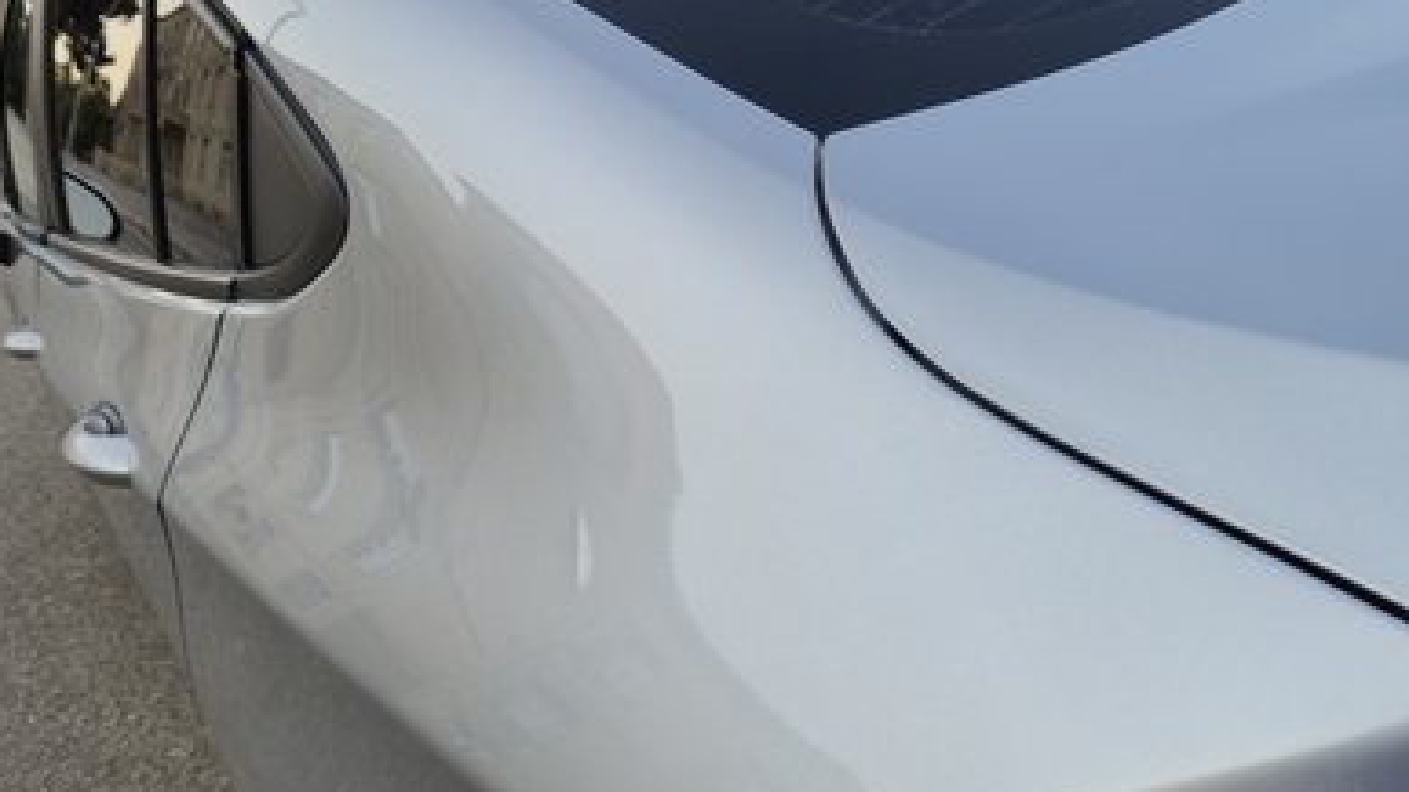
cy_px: 336
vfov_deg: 44.2
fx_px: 971
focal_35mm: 26
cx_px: 712
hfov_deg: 71.9
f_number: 1.8
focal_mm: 5.4
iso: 25
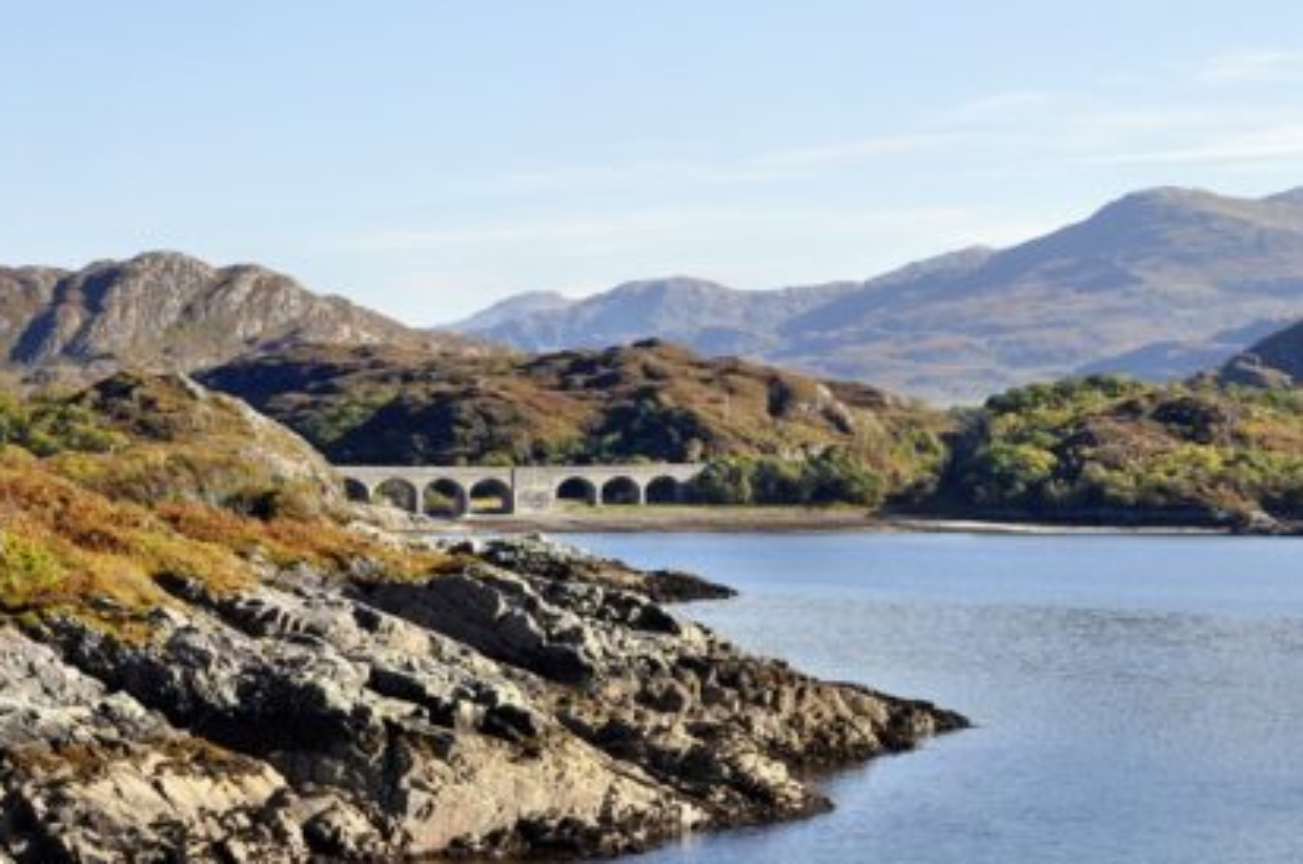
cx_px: 764
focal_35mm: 93
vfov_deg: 14.6
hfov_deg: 21.9
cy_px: 547
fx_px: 3361
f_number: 10
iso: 200
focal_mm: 40
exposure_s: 1/250
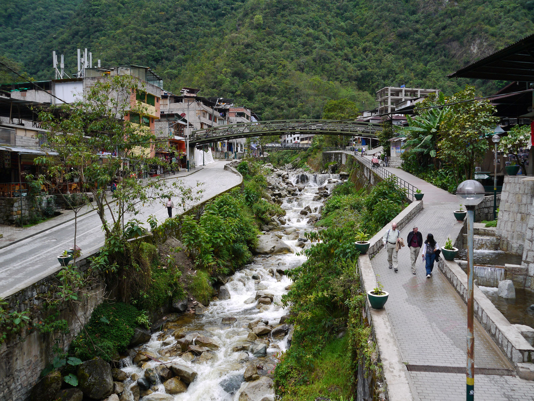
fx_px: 432
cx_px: 267
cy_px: 200
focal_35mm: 28
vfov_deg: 49.7
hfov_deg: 63.4
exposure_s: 1/250
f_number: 6.3
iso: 160
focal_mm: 14
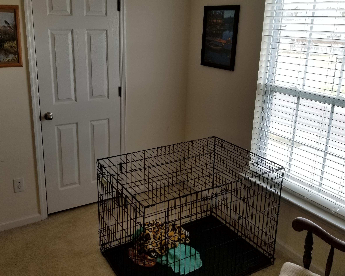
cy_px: 128
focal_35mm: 32
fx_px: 327
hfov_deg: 55.4
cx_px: 144
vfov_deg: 45.8
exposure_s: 1/176
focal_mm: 4.25
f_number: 1.7
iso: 50
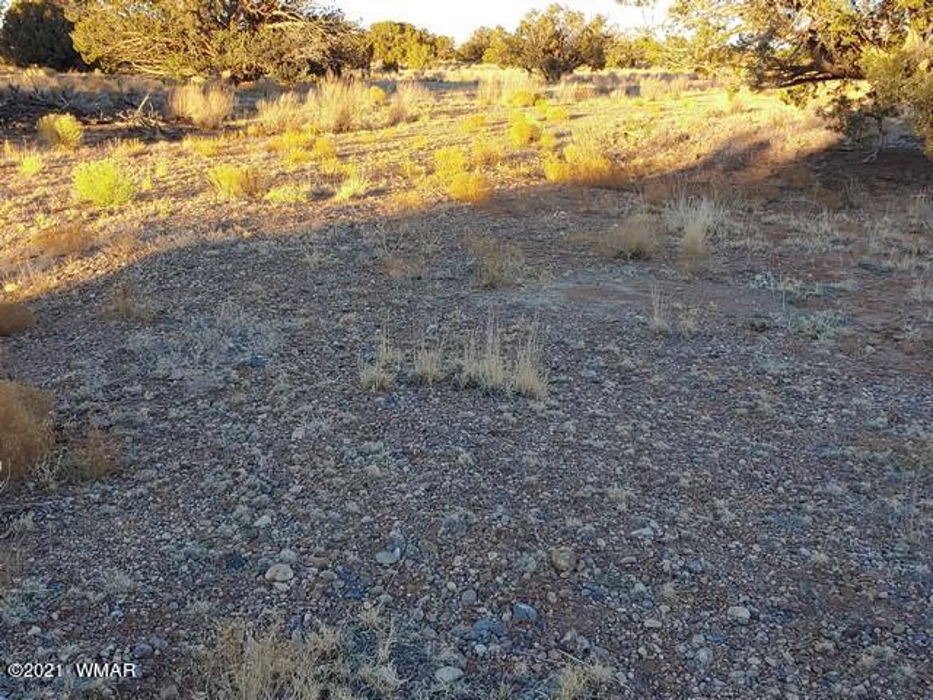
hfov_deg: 50.1
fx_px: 997
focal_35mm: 37
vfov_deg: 38.7
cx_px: 466
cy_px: 350
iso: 50
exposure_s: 1/581
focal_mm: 4.23
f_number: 1.5
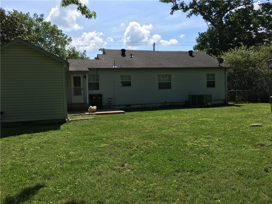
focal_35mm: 29
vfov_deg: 48.2
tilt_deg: -3.5
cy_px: 102
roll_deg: +1.6
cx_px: 136
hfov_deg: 61.7
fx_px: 228
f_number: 2.2
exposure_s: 1/1923
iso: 25
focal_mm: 4.15
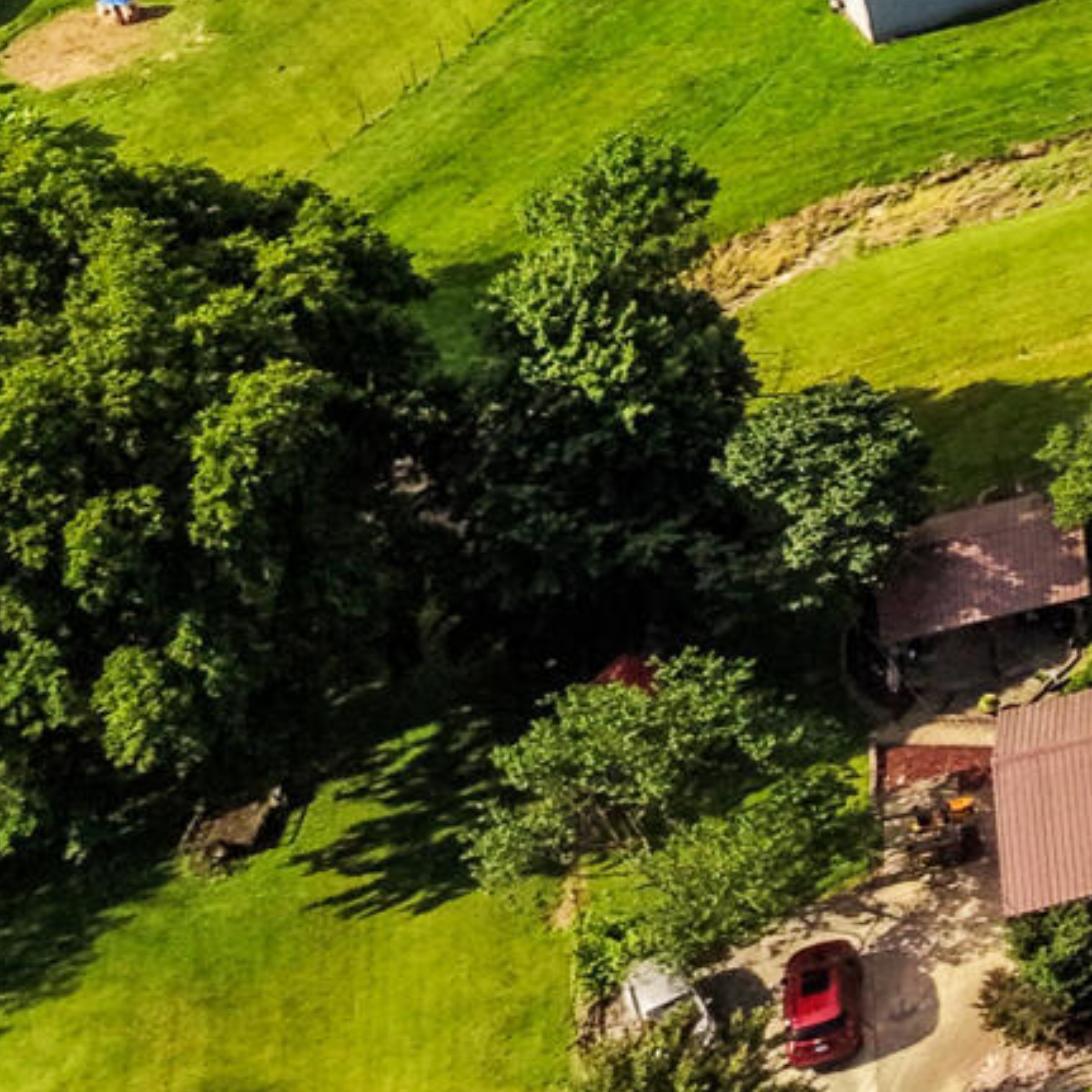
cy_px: -802
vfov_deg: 13.0
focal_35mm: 123
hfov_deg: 11.2
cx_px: 2828
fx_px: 4390
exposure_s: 1/3200
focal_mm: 8.67
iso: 200
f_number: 1.8
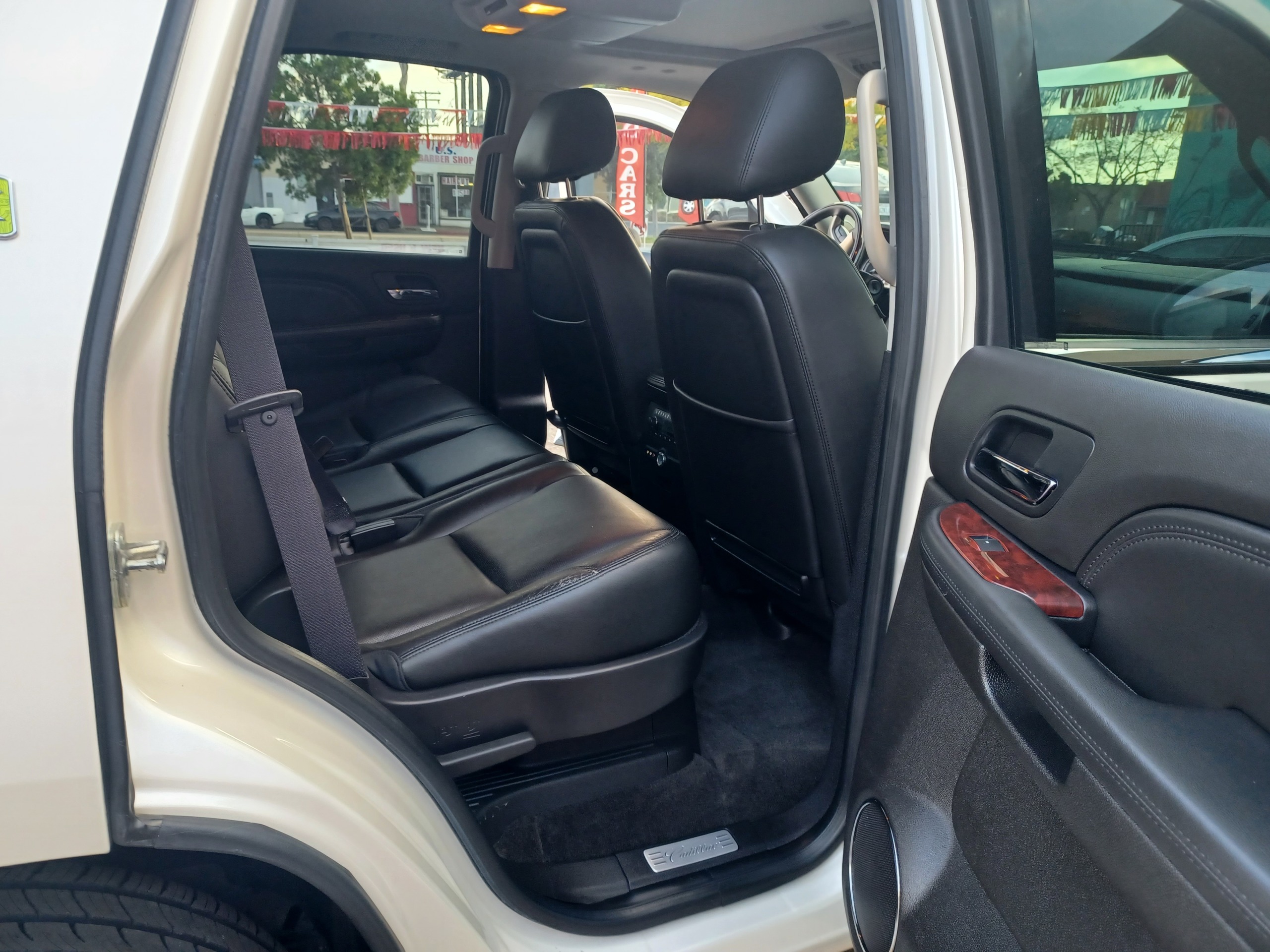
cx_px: 635
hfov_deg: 69.4
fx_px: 917
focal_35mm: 25
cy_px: 476
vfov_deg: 54.9
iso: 125
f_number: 1.8
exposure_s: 1/50
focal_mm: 4.6
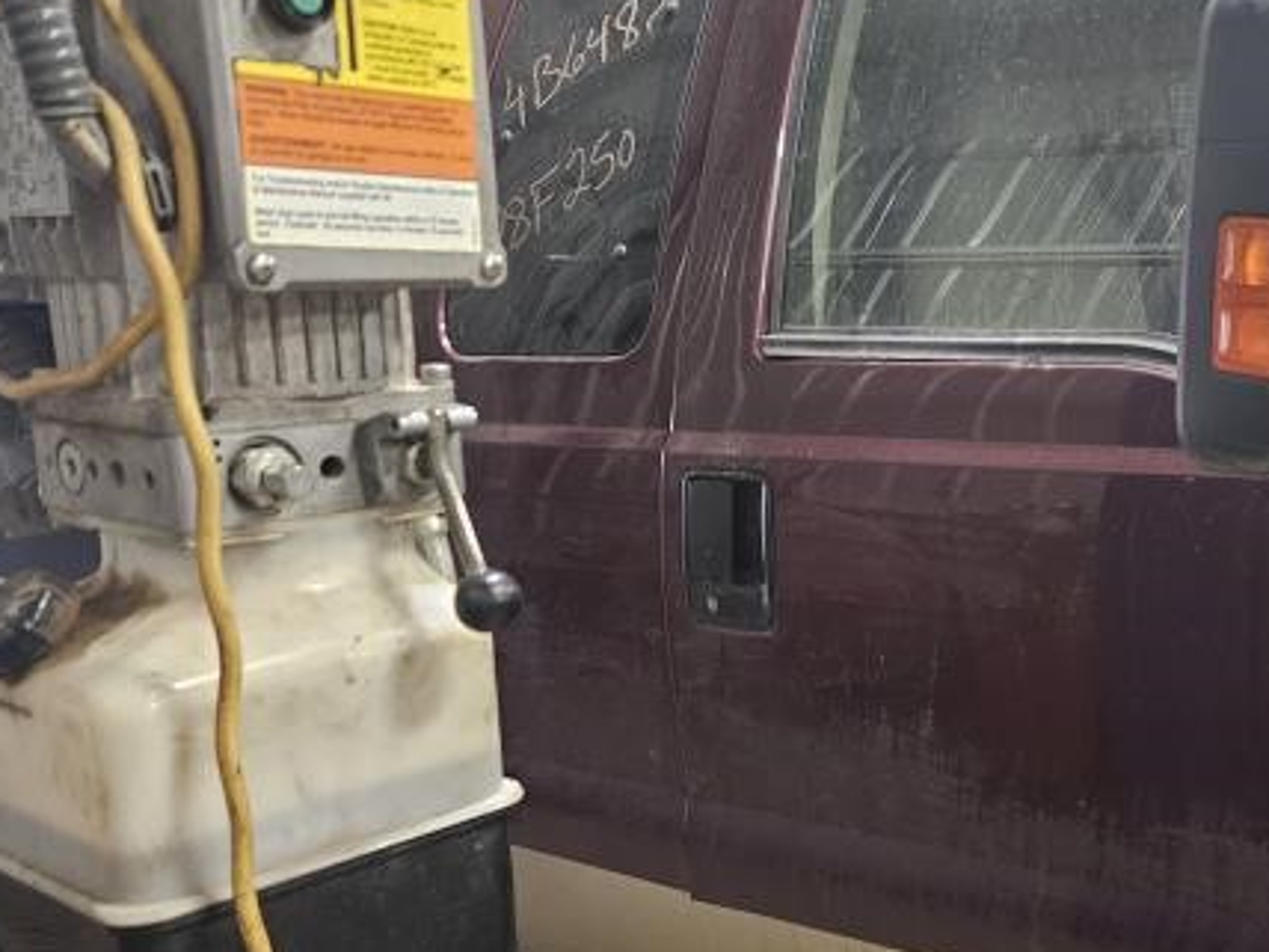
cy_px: 572
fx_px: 1576
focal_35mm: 43
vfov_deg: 33.5
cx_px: 1076
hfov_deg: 41.3
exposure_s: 1/24
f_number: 1.8
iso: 800
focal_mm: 5.4
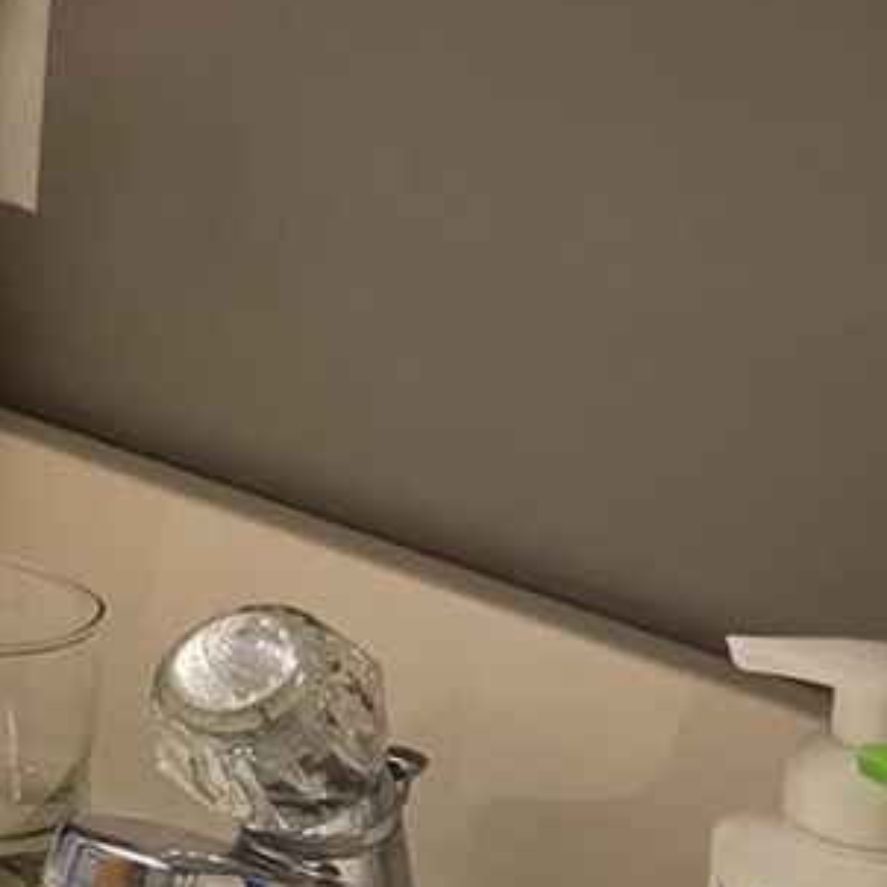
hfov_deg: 9.5
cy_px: 123
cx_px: -1507
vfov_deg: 11.2
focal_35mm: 155
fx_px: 4493
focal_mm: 5.4
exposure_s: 1/120
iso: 320
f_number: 1.8
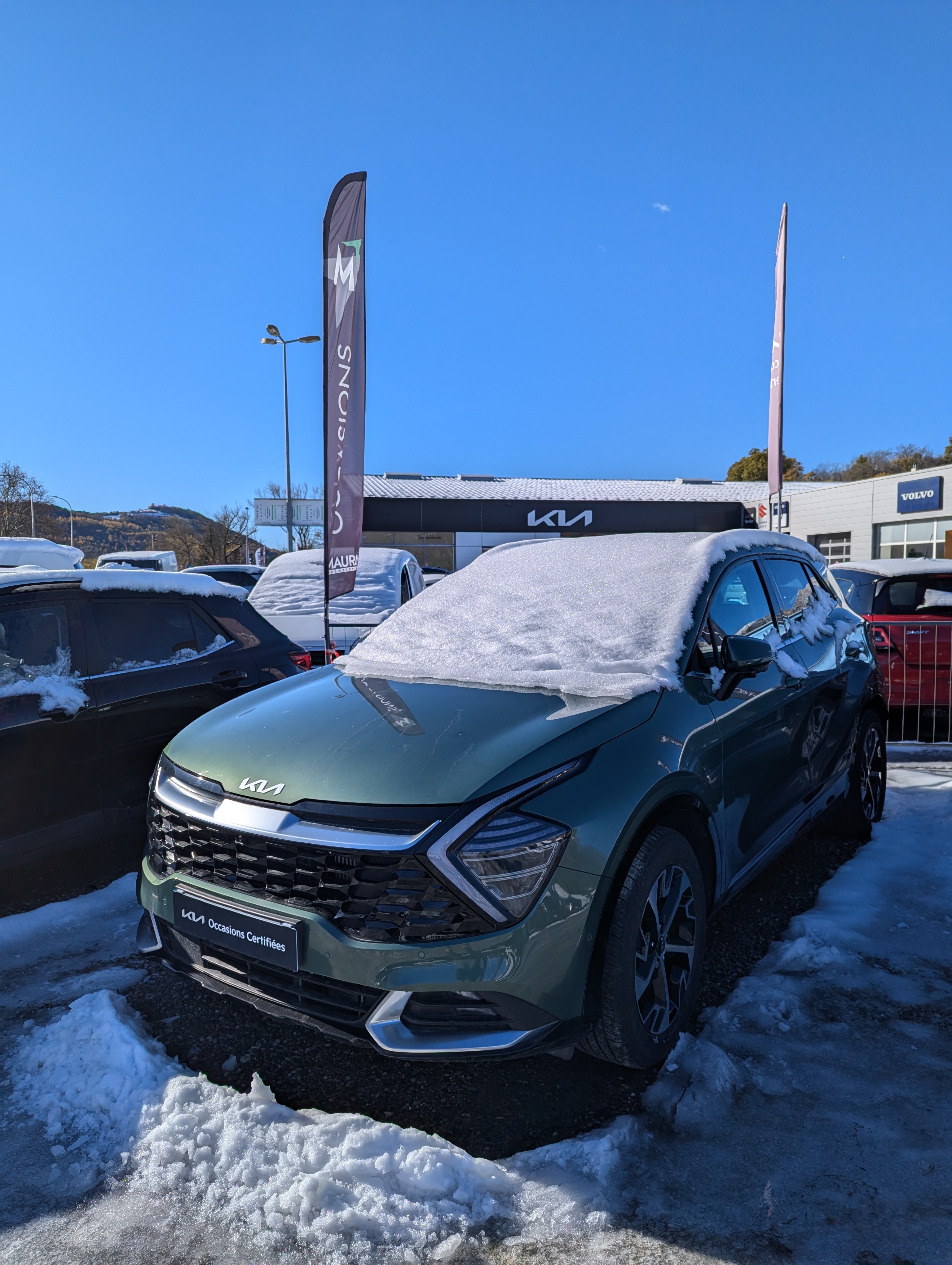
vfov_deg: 71.5
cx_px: 476
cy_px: 632
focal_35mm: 24
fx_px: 878
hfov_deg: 56.9
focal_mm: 6.81
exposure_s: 1/4049
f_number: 1.85
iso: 44
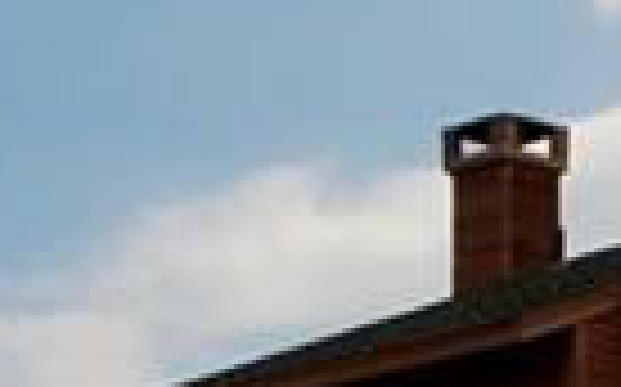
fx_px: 3450
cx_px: 666
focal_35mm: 204
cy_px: 126
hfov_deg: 10.2
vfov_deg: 6.4
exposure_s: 1/500
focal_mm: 18
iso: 200
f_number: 10
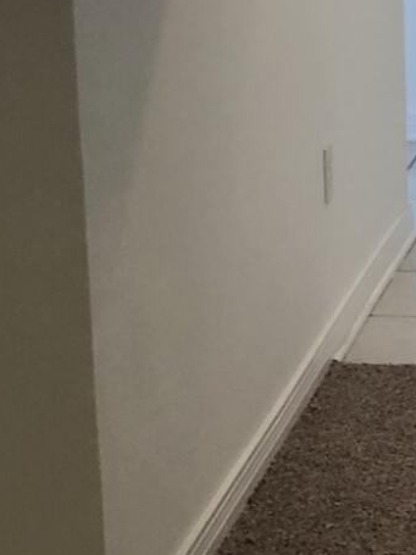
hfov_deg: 11.1
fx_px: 1972
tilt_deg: -14.9
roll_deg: -1.9
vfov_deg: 16.0
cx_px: 781
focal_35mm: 123
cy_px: 150
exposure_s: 1/20
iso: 40
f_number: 1.8
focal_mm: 3.99
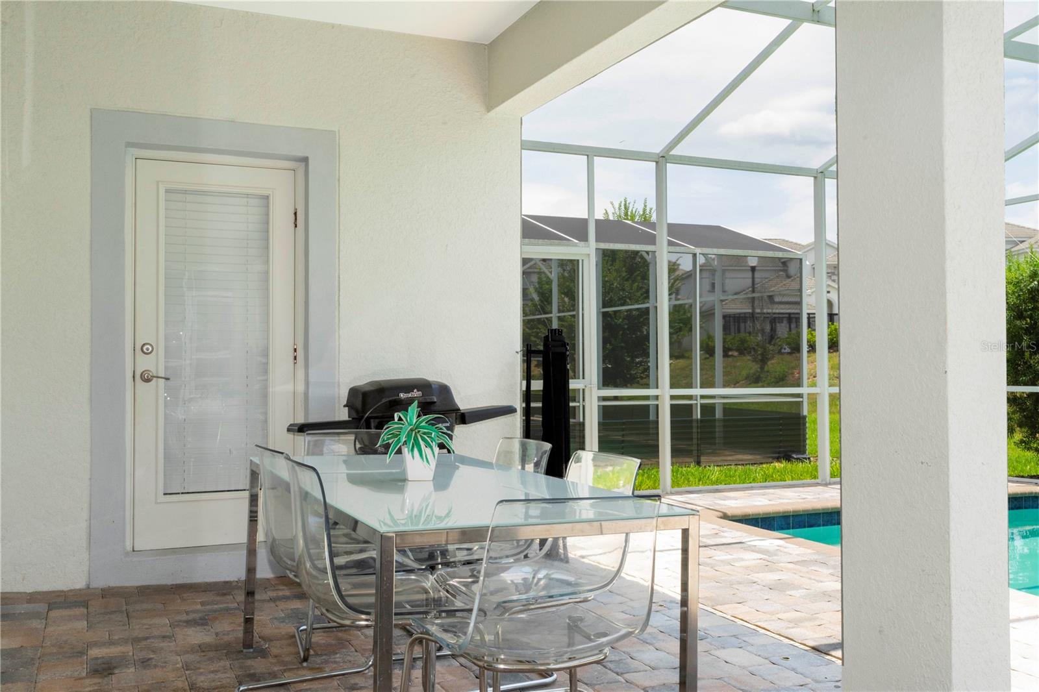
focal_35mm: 35
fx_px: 1010
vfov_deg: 37.8
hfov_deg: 54.4
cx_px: 520
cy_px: 346
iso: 1000
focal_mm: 35
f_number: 18
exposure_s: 1/100
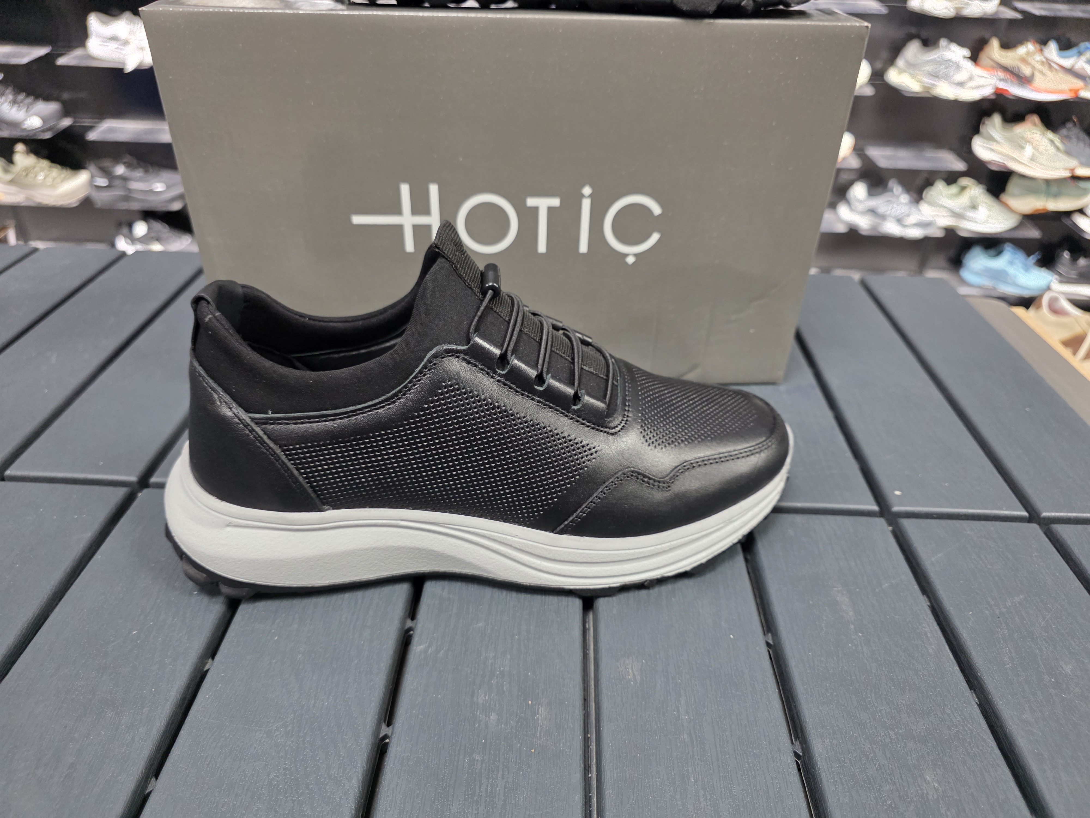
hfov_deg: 73.9
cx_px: 545
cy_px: 409
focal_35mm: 23
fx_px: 724
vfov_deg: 58.9
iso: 400
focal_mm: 6.3
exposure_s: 1/100
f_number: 1.7
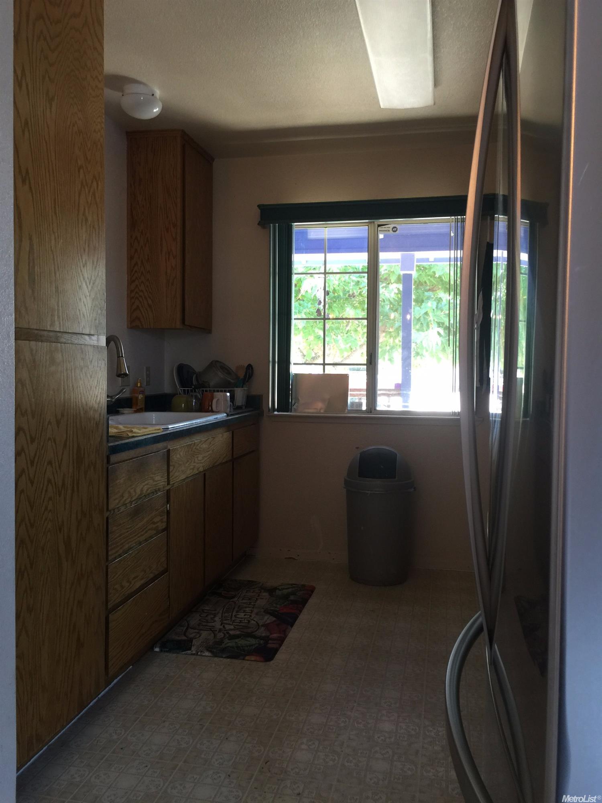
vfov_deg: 61.7
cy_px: 402
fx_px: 672
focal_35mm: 29
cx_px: 301
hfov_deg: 48.2
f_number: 2.2
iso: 40
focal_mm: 4.15
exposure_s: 1/15
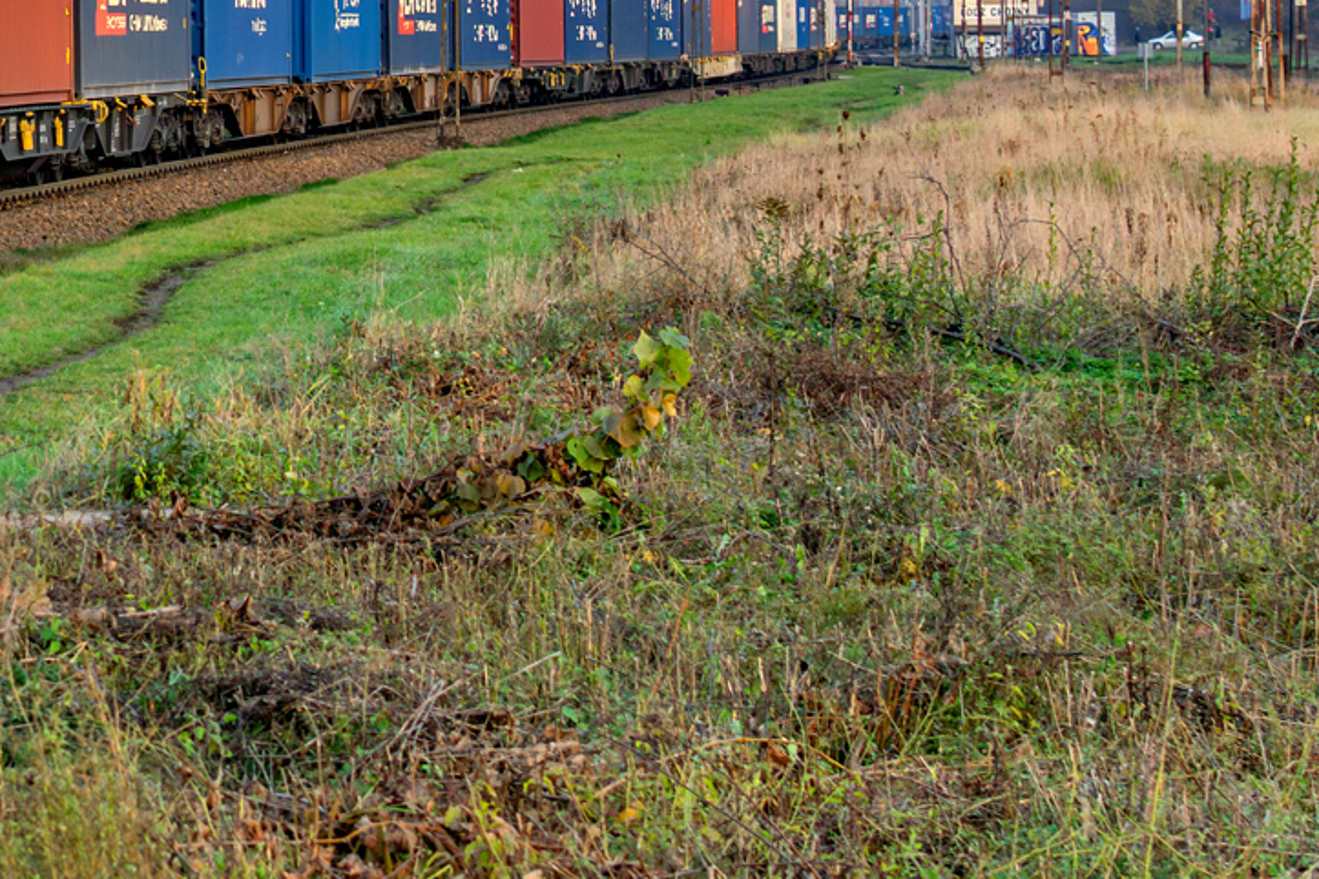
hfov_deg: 17.2
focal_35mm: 116
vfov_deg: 11.6
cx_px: 9
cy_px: -74
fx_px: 4254
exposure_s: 1/320
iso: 250
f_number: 5
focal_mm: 35
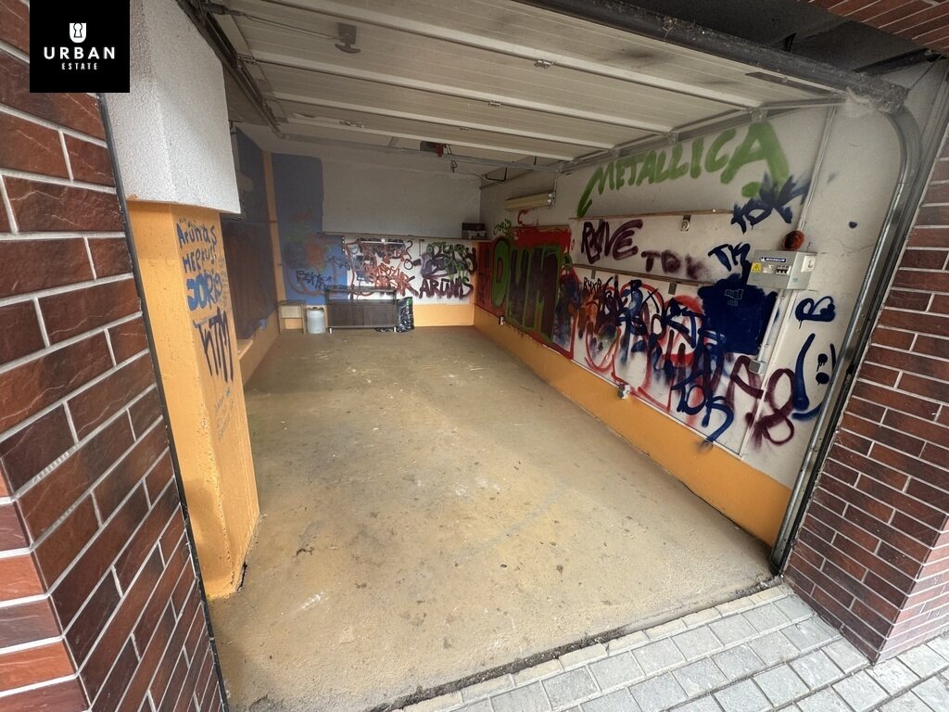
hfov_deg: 102.1
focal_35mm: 14
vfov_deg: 85.7
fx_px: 384
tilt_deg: -17.0
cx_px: 474
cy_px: 356
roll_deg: -3.4
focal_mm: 2.22
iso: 80
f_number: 2.2
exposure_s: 1/99
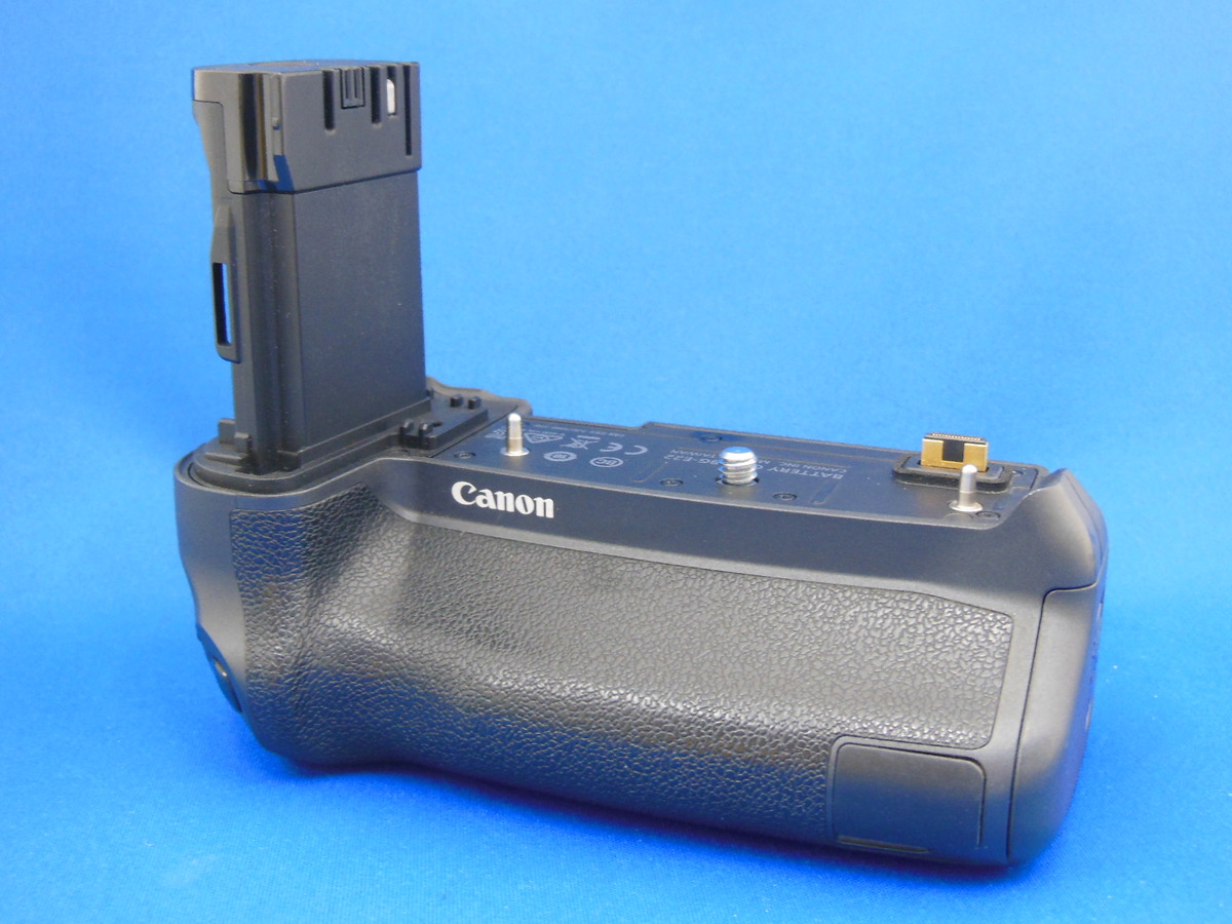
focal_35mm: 45
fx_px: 1602
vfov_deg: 32.2
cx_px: 616
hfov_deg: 42.1
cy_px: 462
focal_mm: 8
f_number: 4.4
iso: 400
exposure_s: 1/13
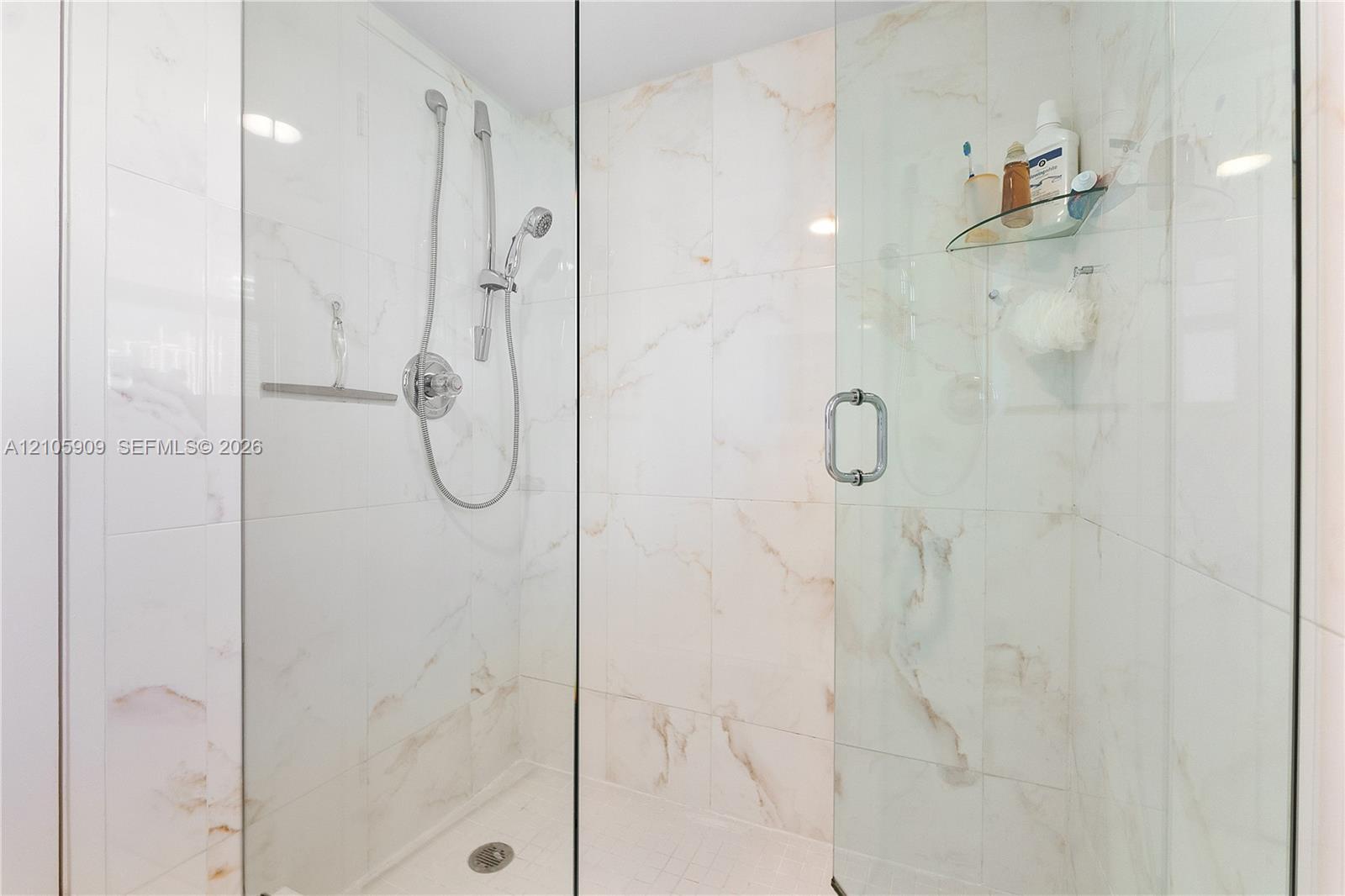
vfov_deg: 77.3
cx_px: 672
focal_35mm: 15
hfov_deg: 100.4
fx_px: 560
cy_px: 448
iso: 500
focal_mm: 10
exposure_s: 1/40
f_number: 8
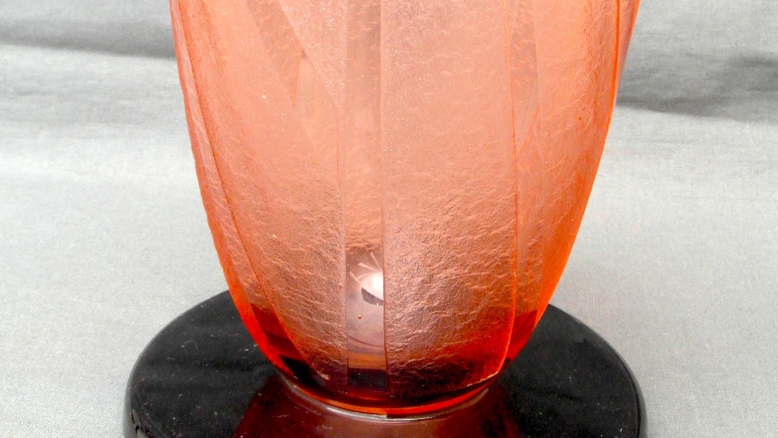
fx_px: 1238
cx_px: 388
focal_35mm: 60
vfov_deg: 20.0
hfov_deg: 34.9
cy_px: 151
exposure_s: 1/30
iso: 120
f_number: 5.8
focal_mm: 6.8
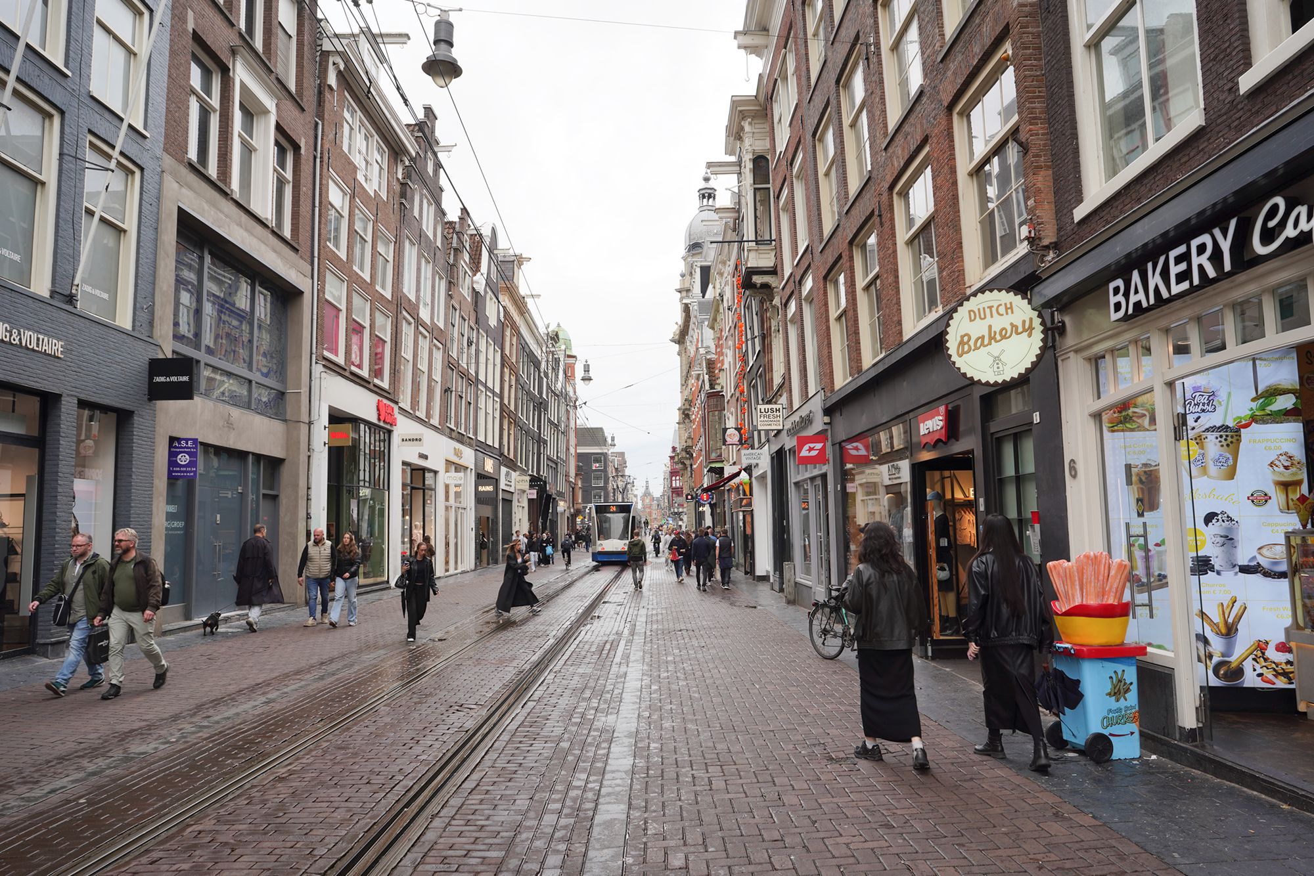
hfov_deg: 73.7
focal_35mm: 24
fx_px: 876
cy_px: 438
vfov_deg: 53.1
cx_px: 657
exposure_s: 1/100
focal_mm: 24
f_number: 9
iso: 100
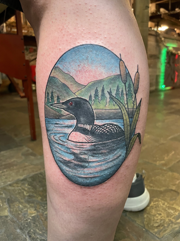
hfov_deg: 53.1
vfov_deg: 67.3
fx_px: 180
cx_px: 90
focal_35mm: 26
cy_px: 120
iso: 500
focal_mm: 4.2
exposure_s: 1/40
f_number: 1.6
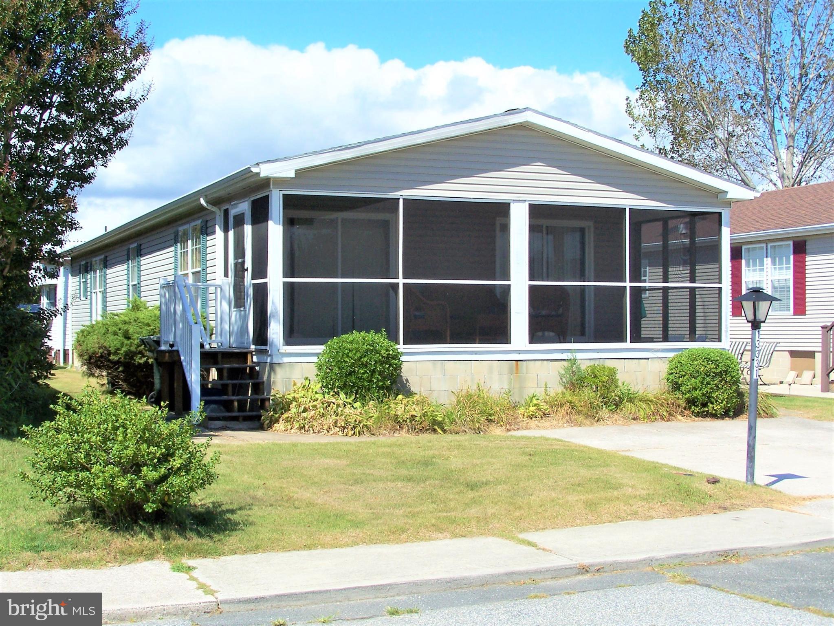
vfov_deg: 28.6
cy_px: 313
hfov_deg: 37.5
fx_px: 1229
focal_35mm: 51
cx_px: 417
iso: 80
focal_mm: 8.5
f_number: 4.5
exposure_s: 1/750
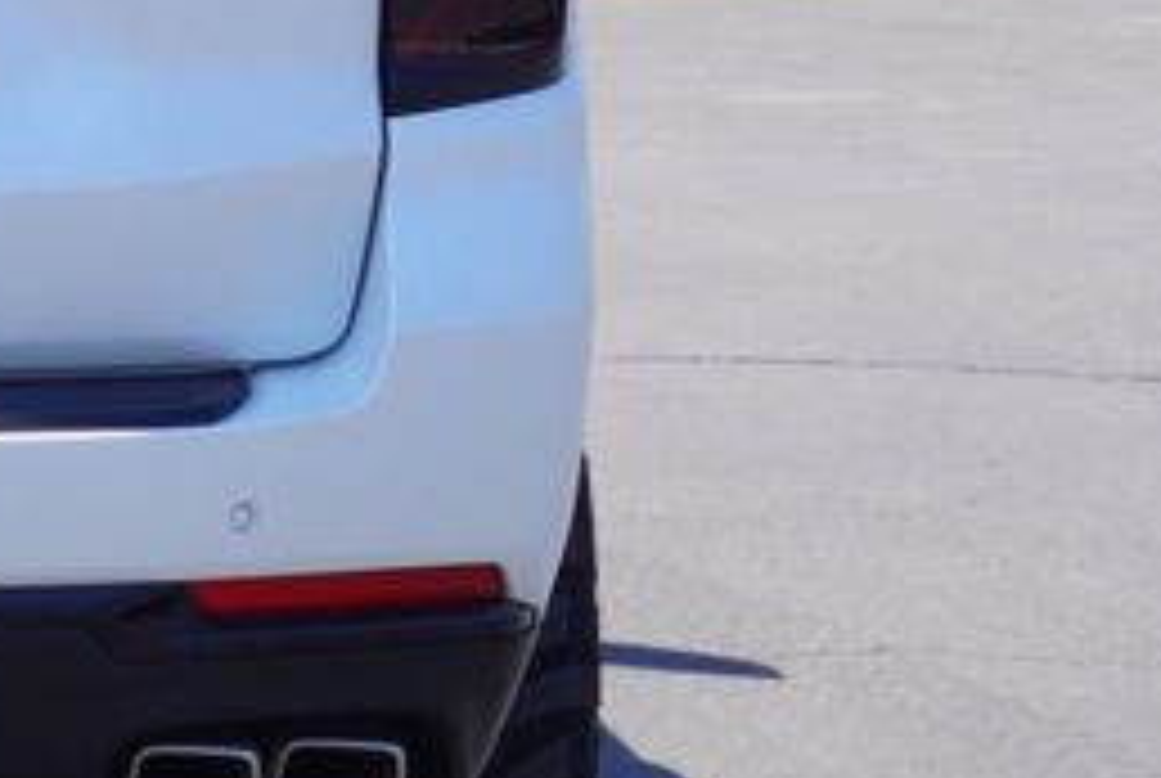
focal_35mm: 220
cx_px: -716
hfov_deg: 9.0
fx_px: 7107
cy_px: 117
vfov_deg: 6.3
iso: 100
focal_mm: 37
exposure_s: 1/100
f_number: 10
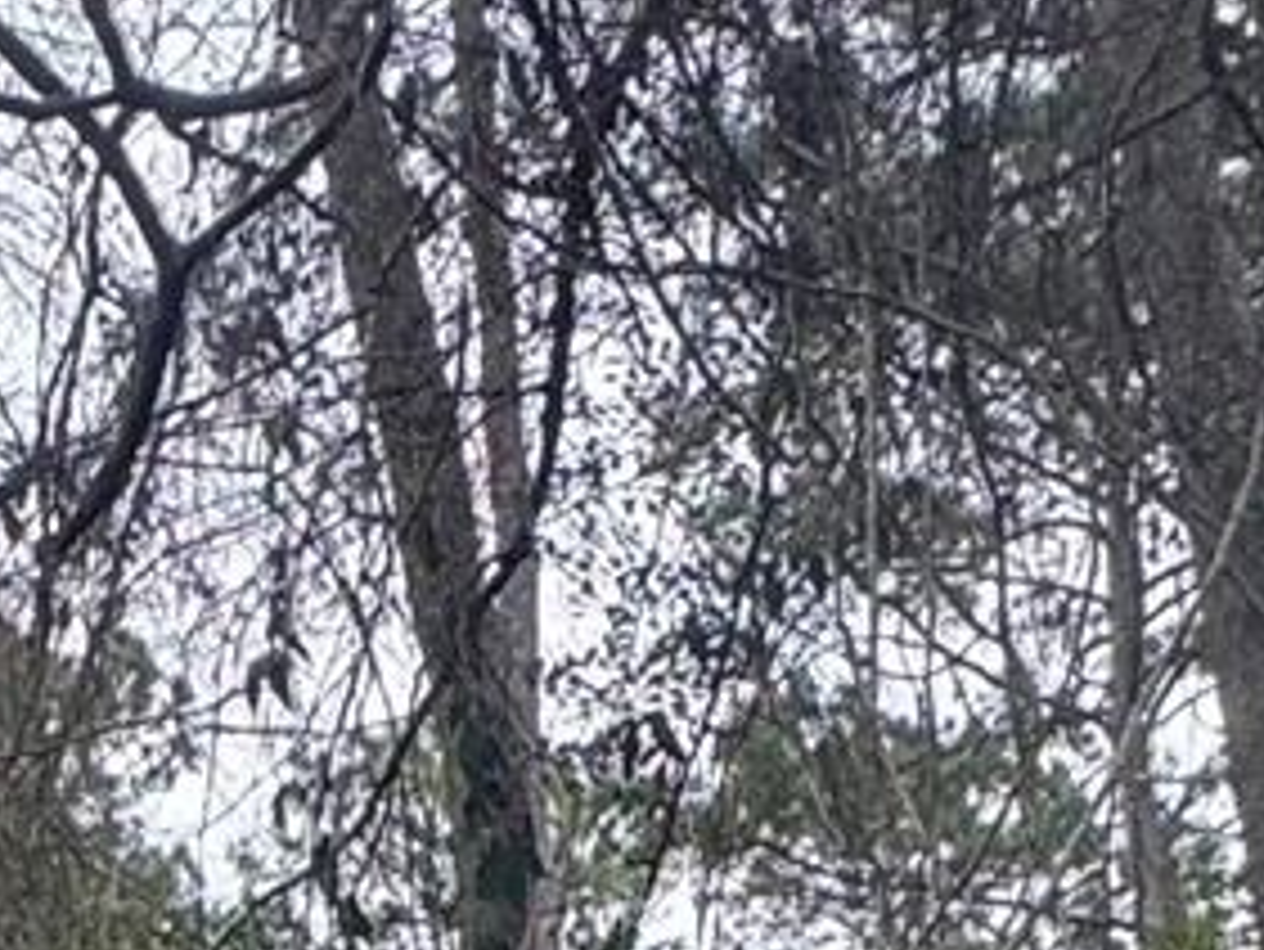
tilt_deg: +5.4
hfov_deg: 17.6
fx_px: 3726
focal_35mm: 102
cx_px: -553
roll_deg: +1.4
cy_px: 2269
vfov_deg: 11.8
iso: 40
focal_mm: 2.22
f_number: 2.2
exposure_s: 1/139
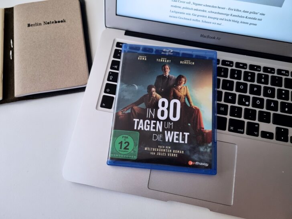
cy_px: 110
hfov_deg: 67.3
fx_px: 219
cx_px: 146
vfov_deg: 53.1
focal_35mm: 26
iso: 200
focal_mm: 5.4
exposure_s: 1/50
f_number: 1.8
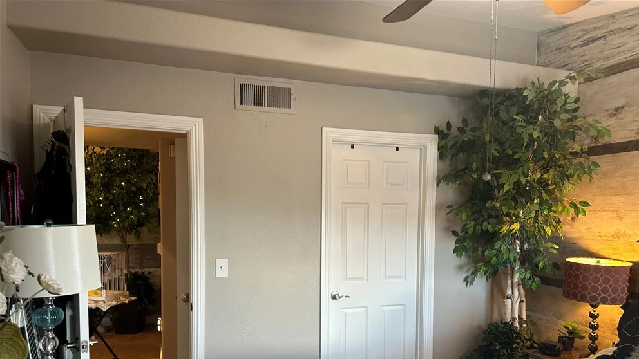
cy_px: 246
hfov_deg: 69.8
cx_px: 329
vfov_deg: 42.2
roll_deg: +0.2
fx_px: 457
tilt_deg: -1.1
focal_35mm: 27
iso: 160
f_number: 1.78
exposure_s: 1/60
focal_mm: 6.86
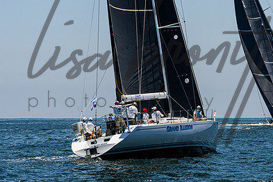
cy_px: 92
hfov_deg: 9.6
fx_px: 1630
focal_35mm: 215
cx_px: 184
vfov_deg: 6.4
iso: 500
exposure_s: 1/2500
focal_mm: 105
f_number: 8
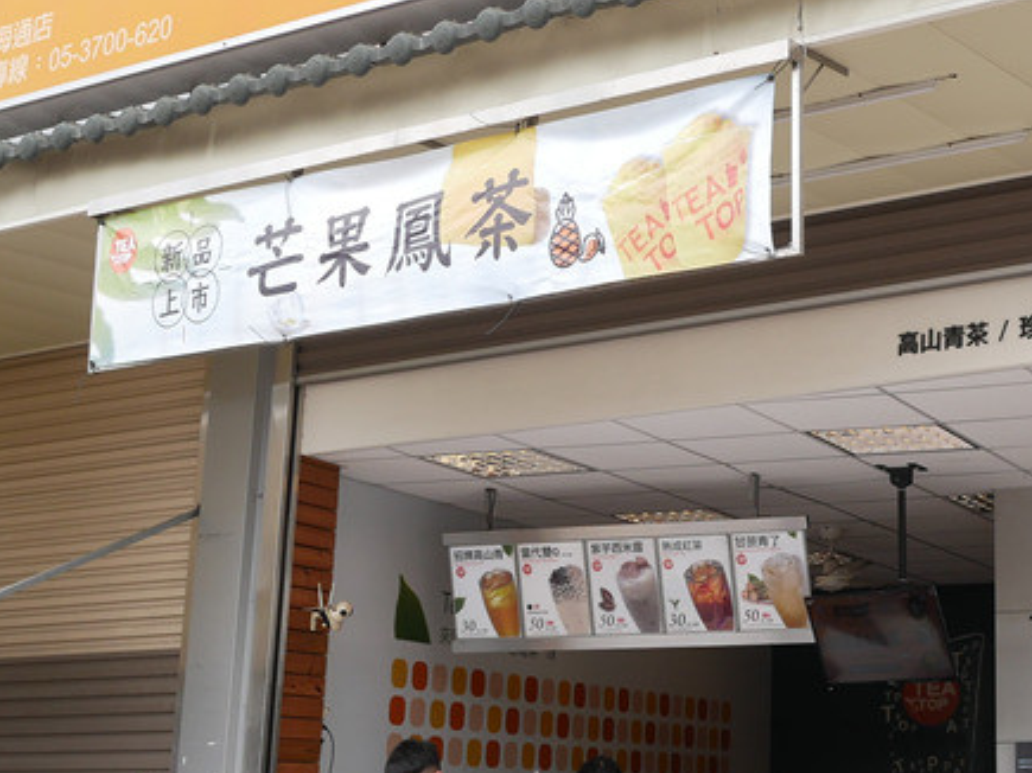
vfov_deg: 21.3
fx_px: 2057
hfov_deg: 27.3
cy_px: 313
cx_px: 897
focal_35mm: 69
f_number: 4
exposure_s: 1/500
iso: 200
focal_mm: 15
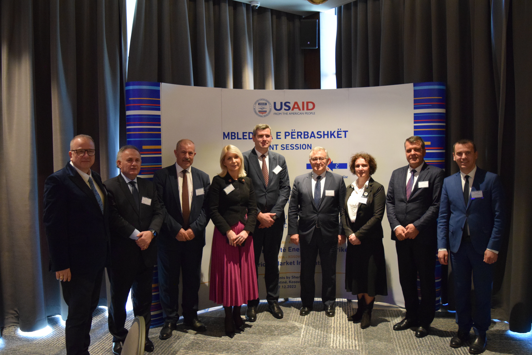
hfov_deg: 61.9
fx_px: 443
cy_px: 178
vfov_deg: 43.6
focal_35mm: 30
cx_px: 266
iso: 3200
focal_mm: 20
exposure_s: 1/60
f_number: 3.5
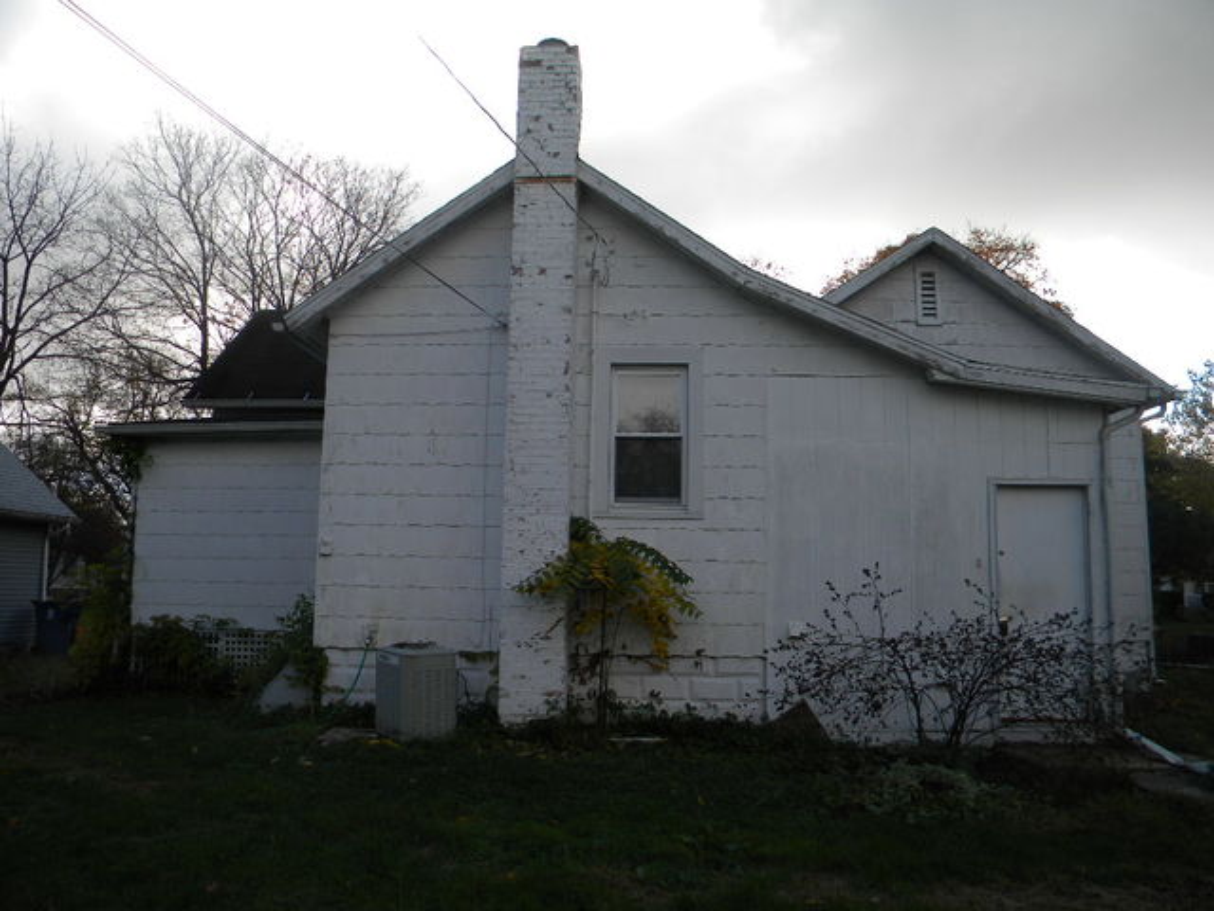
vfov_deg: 49.7
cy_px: 456
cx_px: 607
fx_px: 982
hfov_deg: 63.4
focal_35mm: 28
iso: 80
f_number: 3.5
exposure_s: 1/689
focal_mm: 5
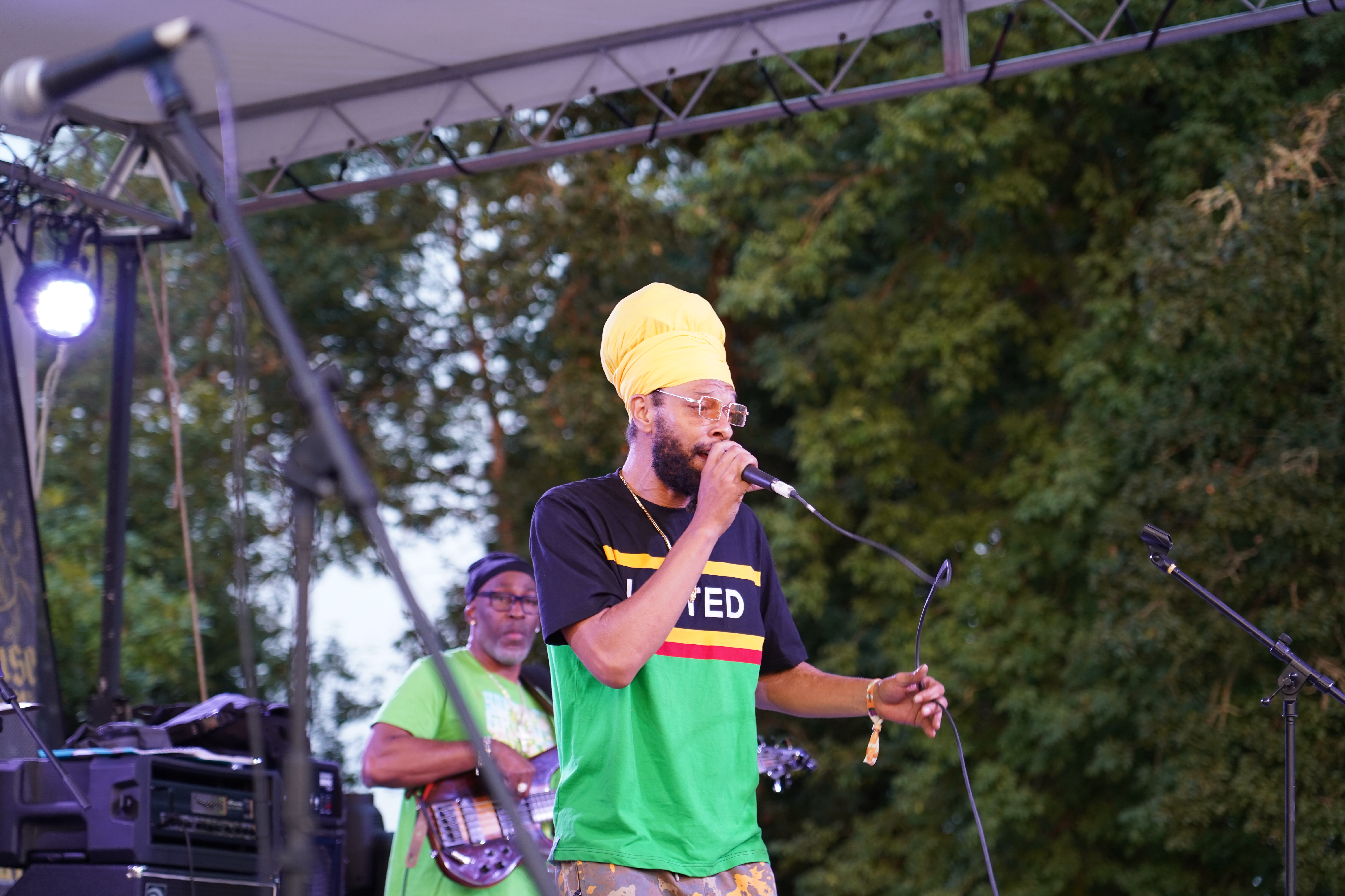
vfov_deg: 13.0
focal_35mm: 105
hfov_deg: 19.5
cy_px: 448
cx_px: 672
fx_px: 3923
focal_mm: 105
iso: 1000
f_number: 4
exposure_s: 1/160
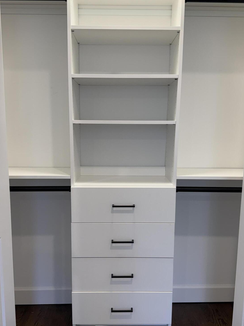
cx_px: 123
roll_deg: -1.2
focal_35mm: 33
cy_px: 181
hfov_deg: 42.9
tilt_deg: -9.5
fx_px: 310
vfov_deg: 55.2
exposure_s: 1/120
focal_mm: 6.76
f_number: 1.78
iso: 160
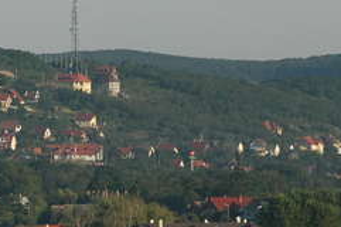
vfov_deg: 2.3
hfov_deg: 3.5
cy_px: 187
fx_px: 5580
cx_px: -96
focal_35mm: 590
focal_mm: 105
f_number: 9.5
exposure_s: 1/350
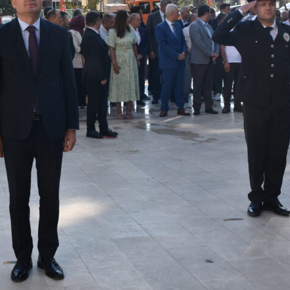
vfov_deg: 22.9
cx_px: 21
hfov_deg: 22.4
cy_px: 80
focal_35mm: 75
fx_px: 711
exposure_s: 1/500
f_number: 8
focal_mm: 22
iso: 400
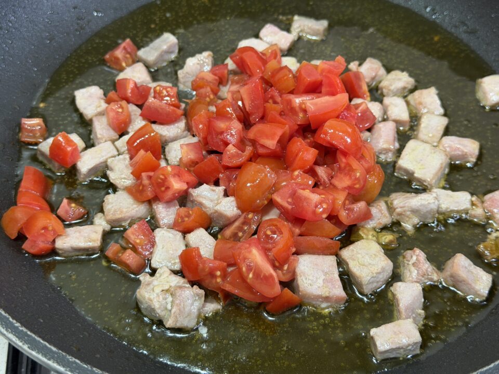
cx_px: 250
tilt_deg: -52.9
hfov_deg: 39.7
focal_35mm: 48
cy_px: 187
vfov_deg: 30.3
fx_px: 692
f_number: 1.78
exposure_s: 1/50
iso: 200
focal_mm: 6.76
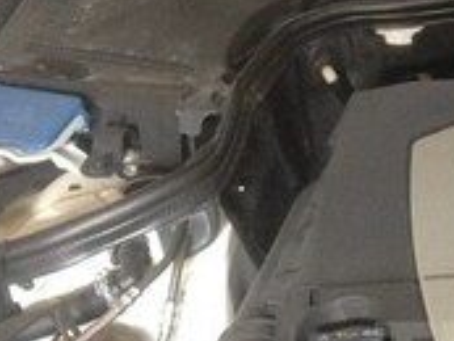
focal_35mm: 126
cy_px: 361
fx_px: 1654
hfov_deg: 14.7
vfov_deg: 11.6
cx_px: 643
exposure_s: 1/17
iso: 320
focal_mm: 4.12
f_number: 2.4
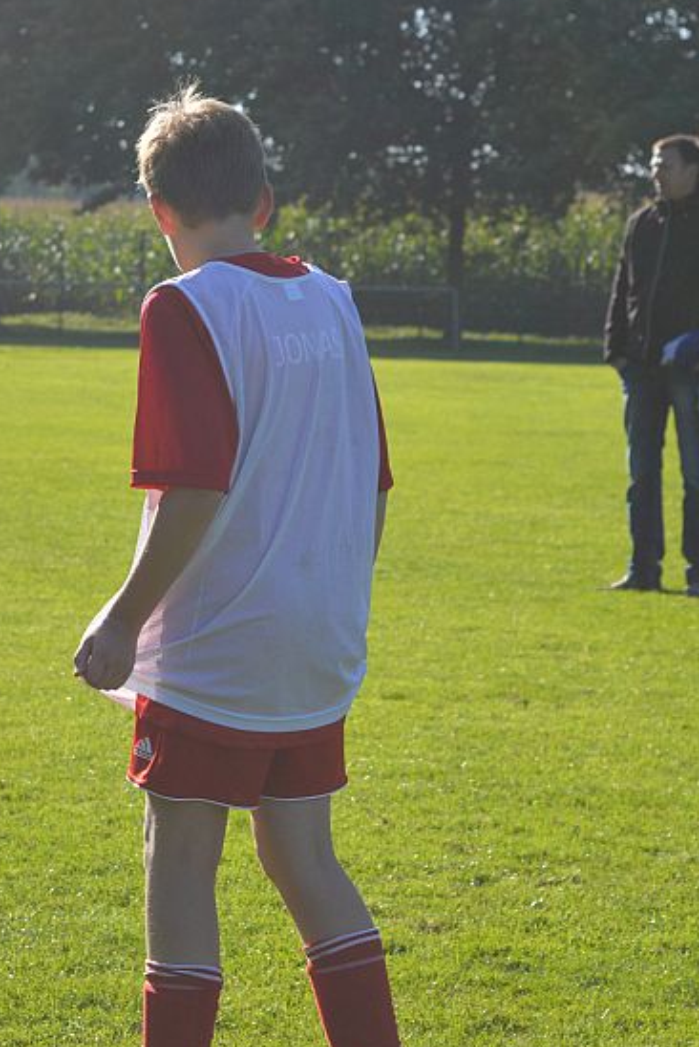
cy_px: 620
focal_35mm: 154
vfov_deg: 13.3
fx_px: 4477
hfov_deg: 8.9
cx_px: 306
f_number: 5.6
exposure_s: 1/1250
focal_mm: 55
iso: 400
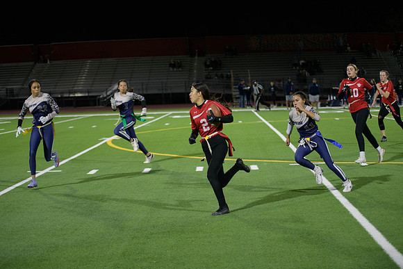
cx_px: 202
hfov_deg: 28.8
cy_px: 134
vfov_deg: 19.5
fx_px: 784
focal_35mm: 70
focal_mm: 70
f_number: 2.8
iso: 2500
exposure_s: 1/640
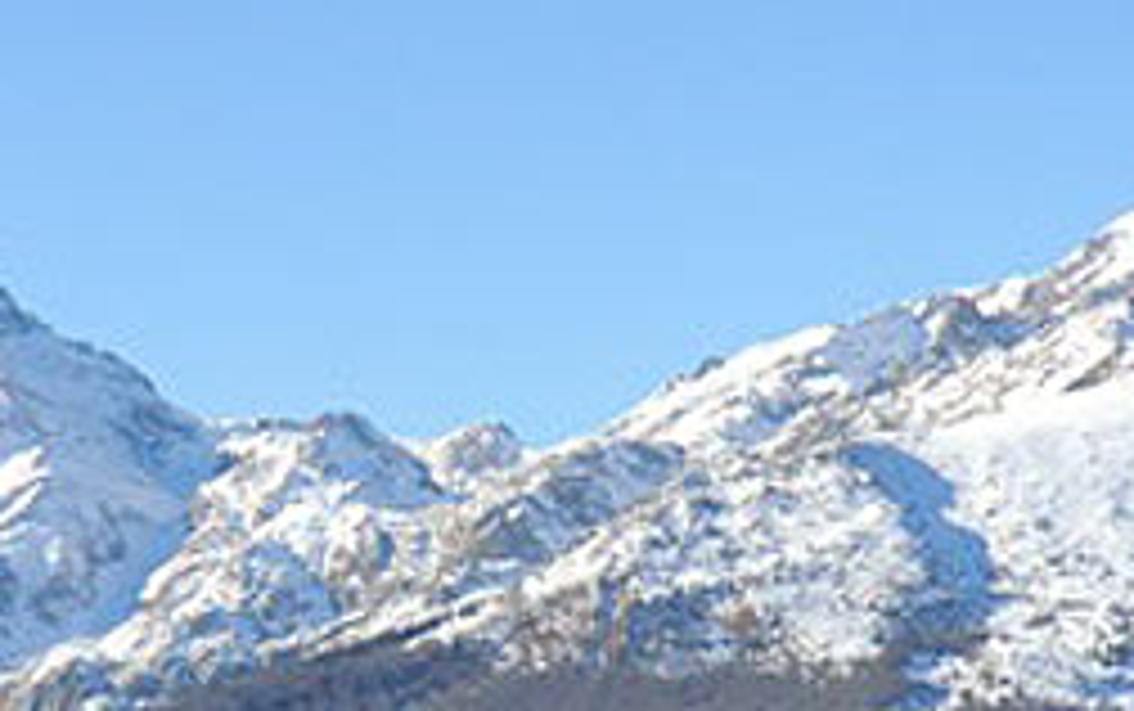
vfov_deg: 7.1
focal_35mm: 185
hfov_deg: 11.3
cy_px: 594
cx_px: 504
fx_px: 5723
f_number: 4.2
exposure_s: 1/400
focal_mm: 9.8
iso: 64
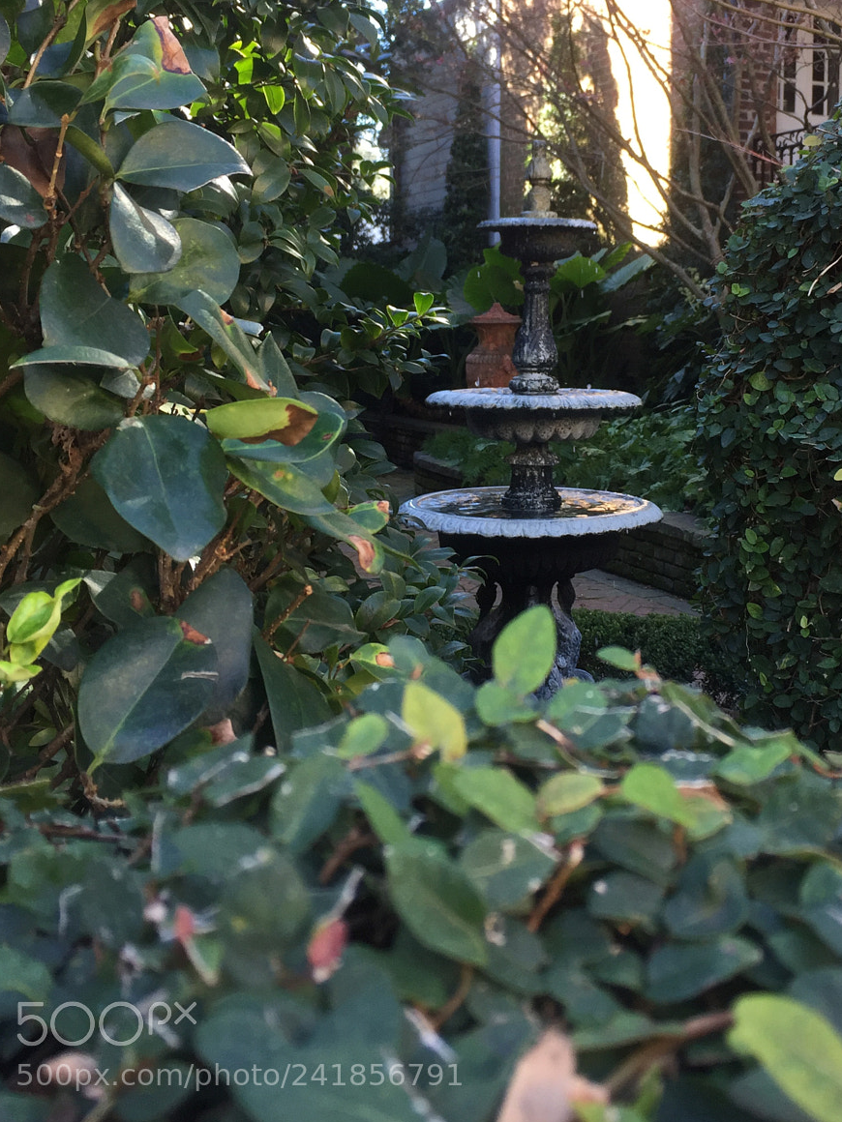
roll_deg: -1.0
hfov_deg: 35.7
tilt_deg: -1.9
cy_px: 377
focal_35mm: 40
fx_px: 1297
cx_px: 537
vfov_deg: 46.1
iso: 50
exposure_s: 1/120
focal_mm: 4.15
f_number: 2.2
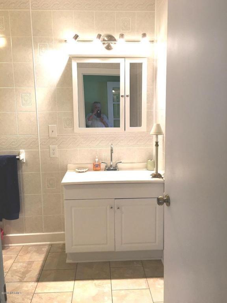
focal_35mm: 29
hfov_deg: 48.2
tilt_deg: -8.6
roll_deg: +1.1
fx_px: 254
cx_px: 114
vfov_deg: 61.7
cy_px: 152
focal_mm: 4.15
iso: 25
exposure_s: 1/15
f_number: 2.2
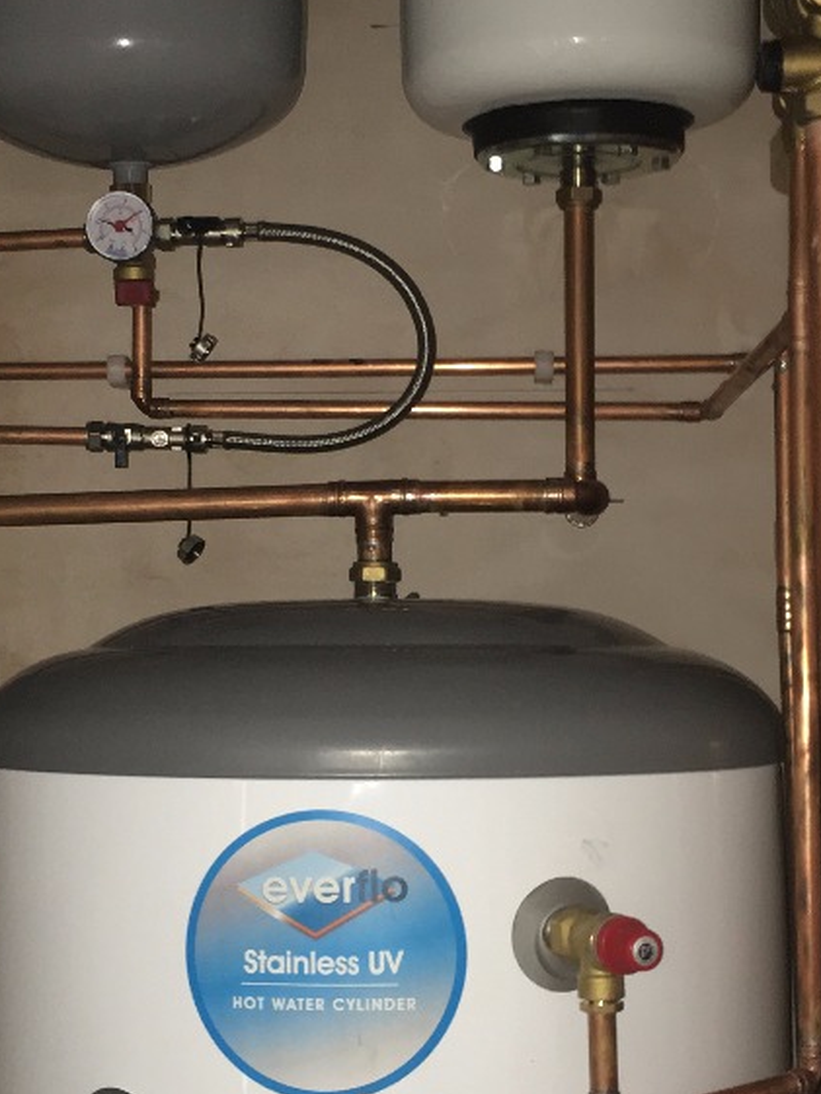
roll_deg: -0.5
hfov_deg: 23.6
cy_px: 614
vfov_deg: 31.2
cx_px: 353
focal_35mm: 62
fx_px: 1960
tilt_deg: -0.7
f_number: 2.2
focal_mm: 4.15
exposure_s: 1/17
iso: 80
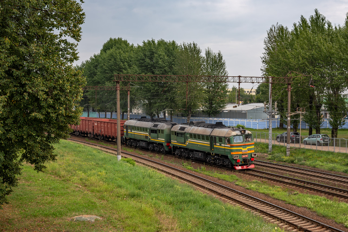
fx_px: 464
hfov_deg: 41.1
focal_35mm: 48
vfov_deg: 28.1
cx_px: 174
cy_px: 116
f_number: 5.6
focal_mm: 48
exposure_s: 1/500
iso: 100
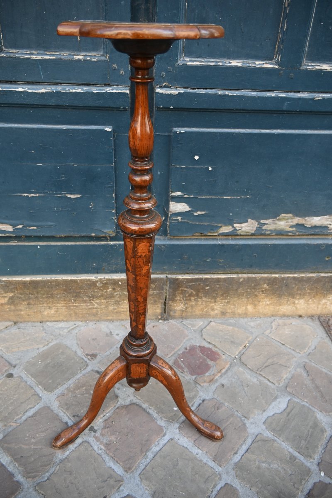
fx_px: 373
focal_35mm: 27
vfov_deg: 67.4
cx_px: 166
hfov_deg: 47.9
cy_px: 249
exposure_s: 1/250
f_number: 4
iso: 280
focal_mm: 18
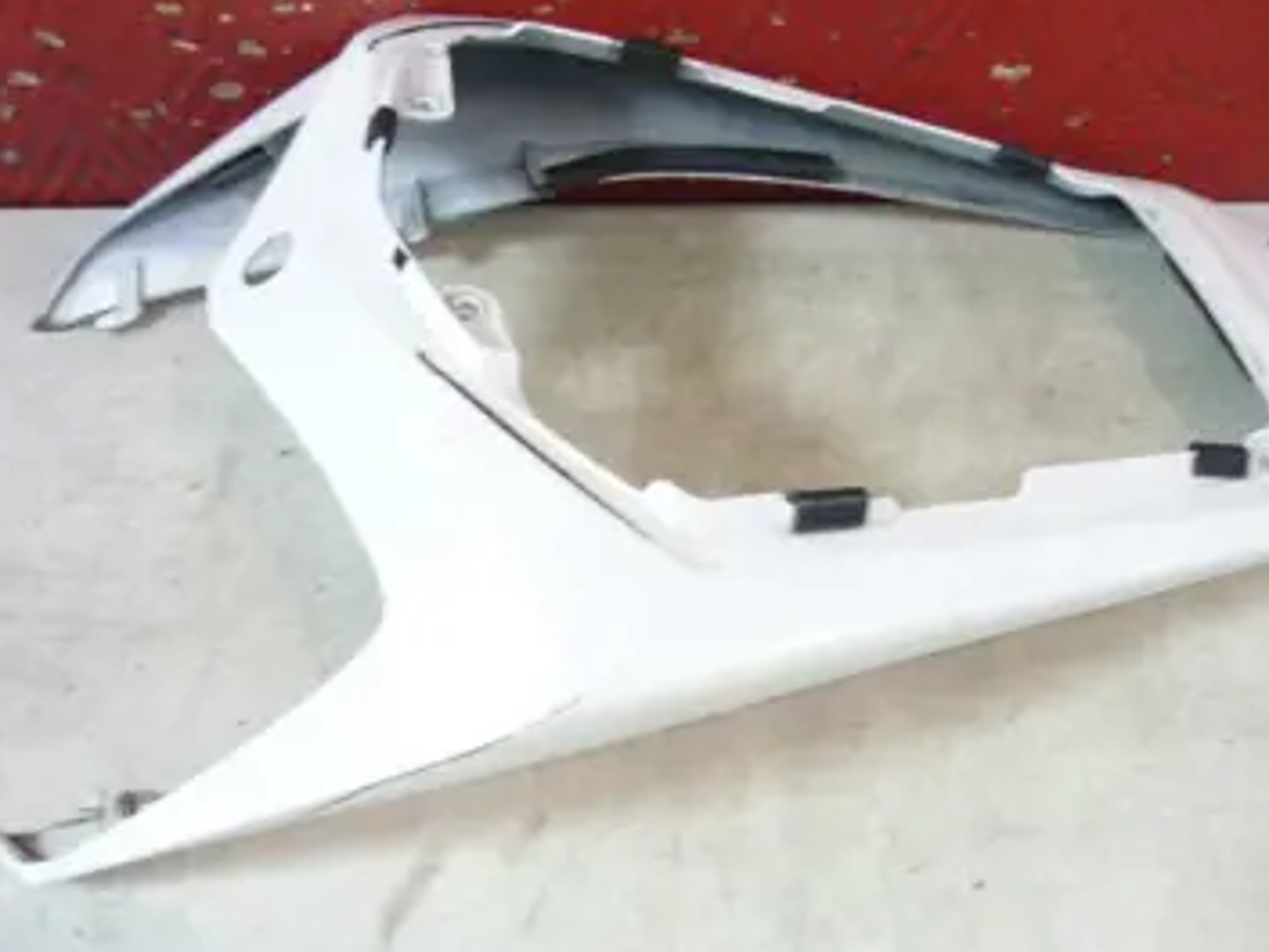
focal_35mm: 45
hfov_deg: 42.0
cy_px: 371
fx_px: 1650
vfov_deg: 32.1
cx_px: 685
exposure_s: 1/8
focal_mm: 5.5
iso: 400
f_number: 2.8
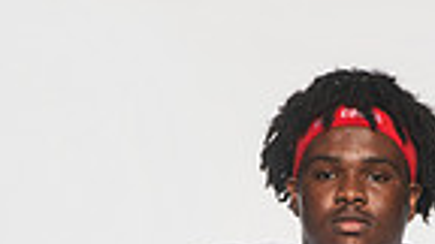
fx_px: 1811
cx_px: 350
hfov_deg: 13.6
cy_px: 669
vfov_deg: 7.1
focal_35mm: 157
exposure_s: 1/200
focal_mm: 48
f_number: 6.3
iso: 500
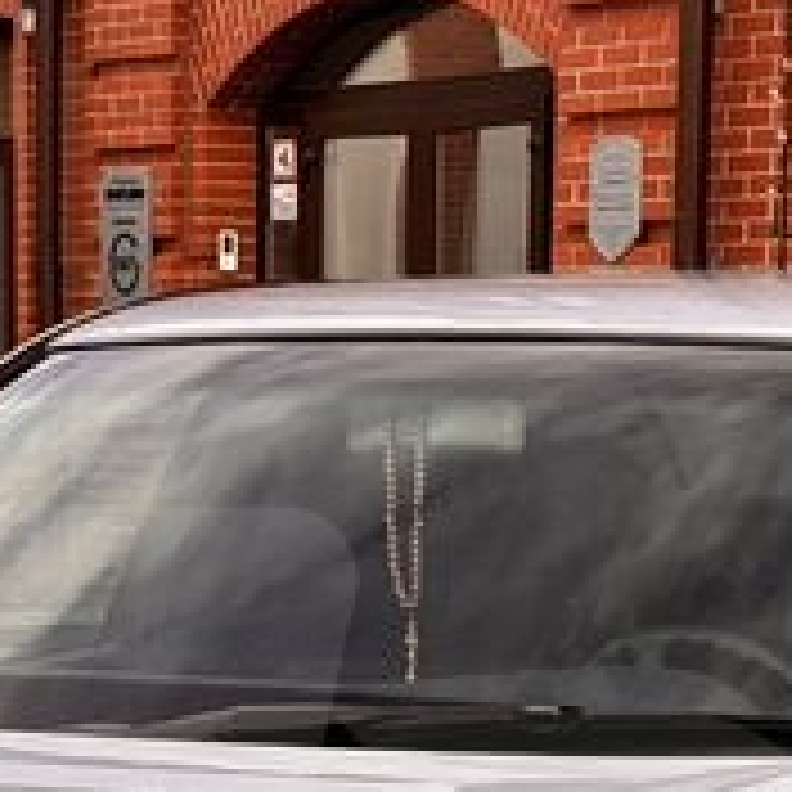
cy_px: 1004
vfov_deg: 10.9
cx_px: 490
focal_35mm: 157
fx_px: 4064
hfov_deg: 11.1
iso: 50
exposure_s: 1/385
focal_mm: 5.96
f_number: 1.6
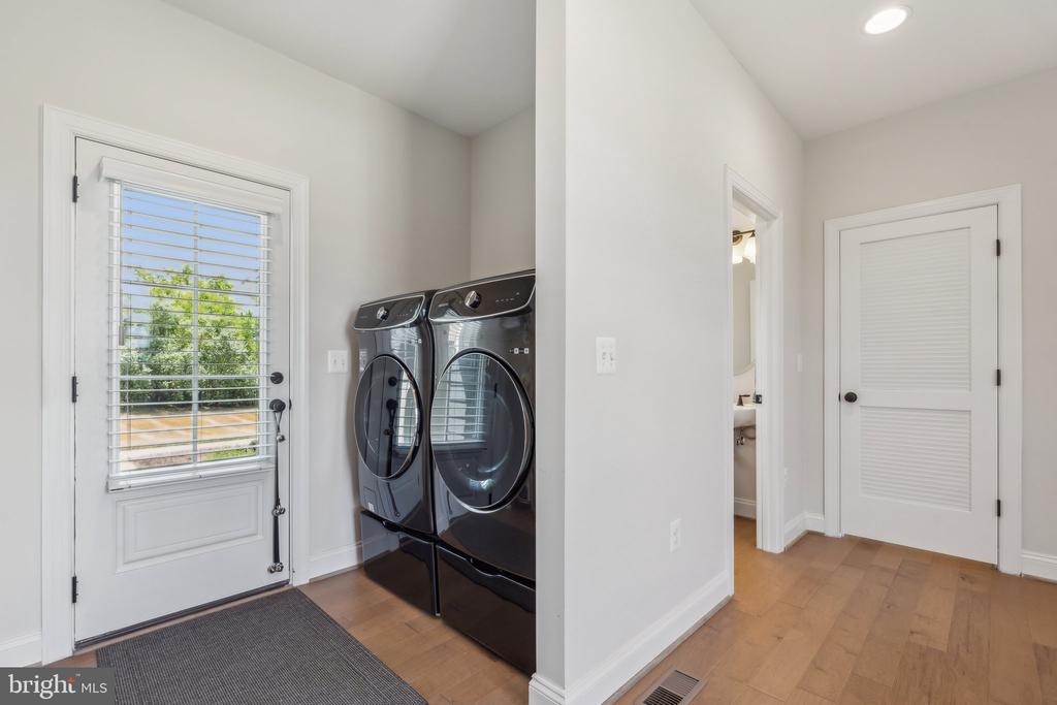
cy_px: 352
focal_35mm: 16
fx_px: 470
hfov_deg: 96.7
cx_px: 528
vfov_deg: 73.8
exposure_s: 1/10
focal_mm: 16
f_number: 8
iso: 200
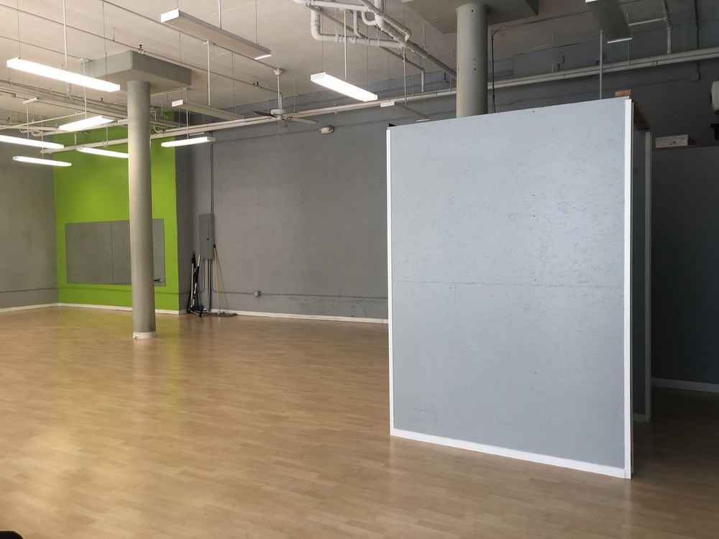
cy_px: 270
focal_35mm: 28
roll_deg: +1.0
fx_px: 582
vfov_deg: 49.7
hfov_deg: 63.4
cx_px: 360
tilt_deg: -4.7
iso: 25
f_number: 1.8
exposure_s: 1/30
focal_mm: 3.99
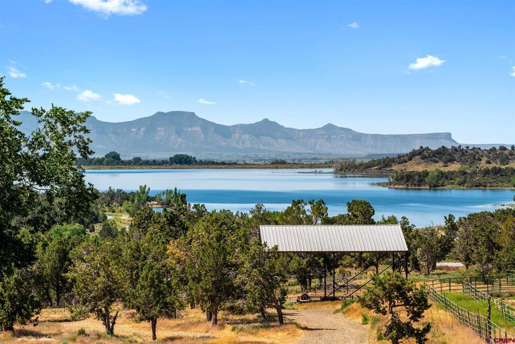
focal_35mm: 160
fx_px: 2289
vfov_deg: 8.6
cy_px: 172
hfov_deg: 12.8
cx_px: 258
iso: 400
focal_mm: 160
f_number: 11
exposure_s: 1/500
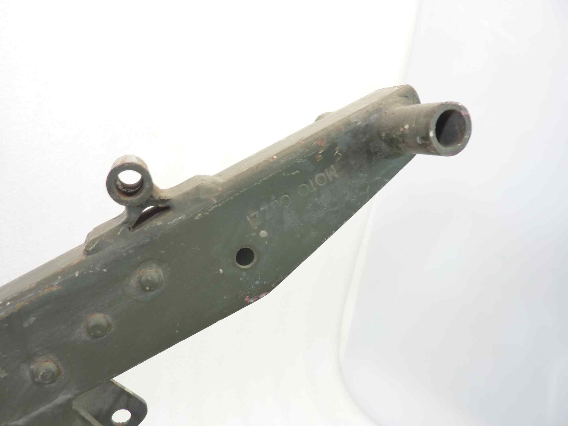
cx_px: 284
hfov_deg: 69.4
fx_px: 410
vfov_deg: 54.9
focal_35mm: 25
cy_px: 213
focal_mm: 4.1
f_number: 3.3
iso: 125
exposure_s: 1/13
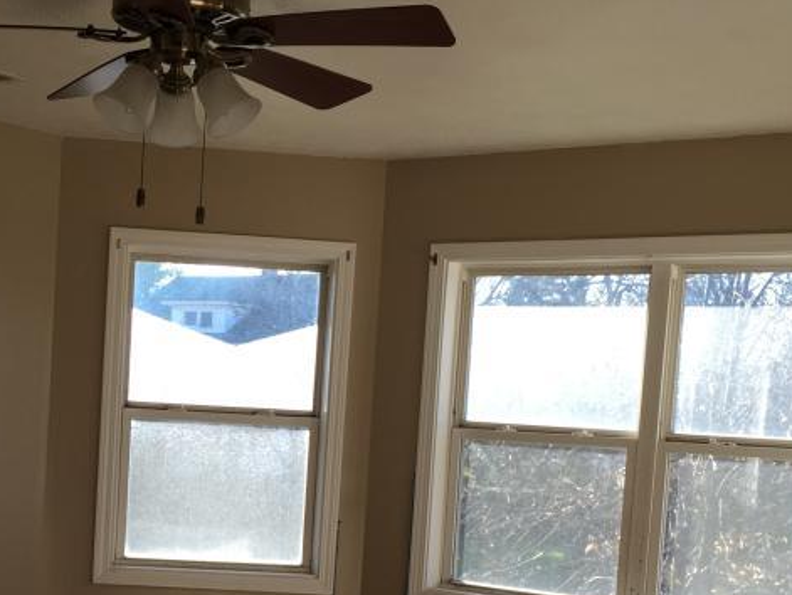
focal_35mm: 63
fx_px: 1443
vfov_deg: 22.8
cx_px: 168
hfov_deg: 30.0
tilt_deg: -4.5
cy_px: 533
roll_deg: -3.0
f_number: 2.2
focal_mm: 4.15
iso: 32
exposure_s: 1/170
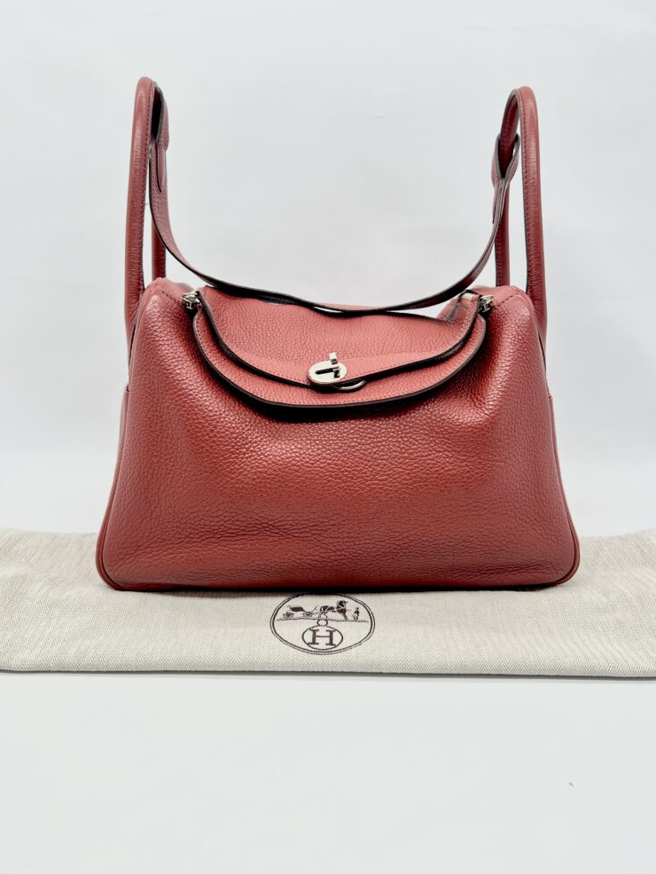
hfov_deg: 51.4
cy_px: 425
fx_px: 682
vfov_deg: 65.3
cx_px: 329
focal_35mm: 27
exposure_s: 1/100
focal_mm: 5.7
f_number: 1.5
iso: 40
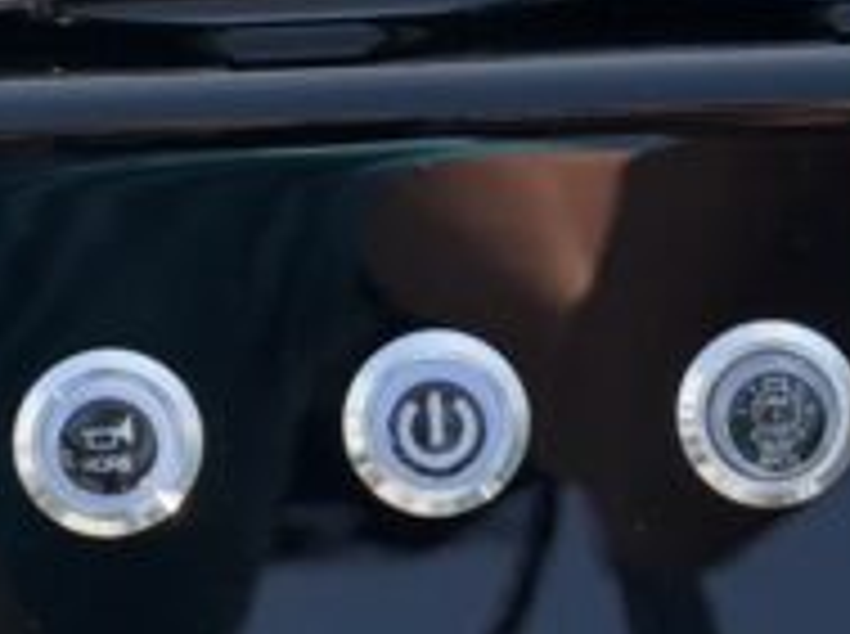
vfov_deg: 10.0
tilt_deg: -35.0
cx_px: 367
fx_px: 3603
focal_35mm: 147
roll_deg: -1.0
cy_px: -9
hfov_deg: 13.5
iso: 50
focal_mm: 5.96
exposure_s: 1/688
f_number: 1.6
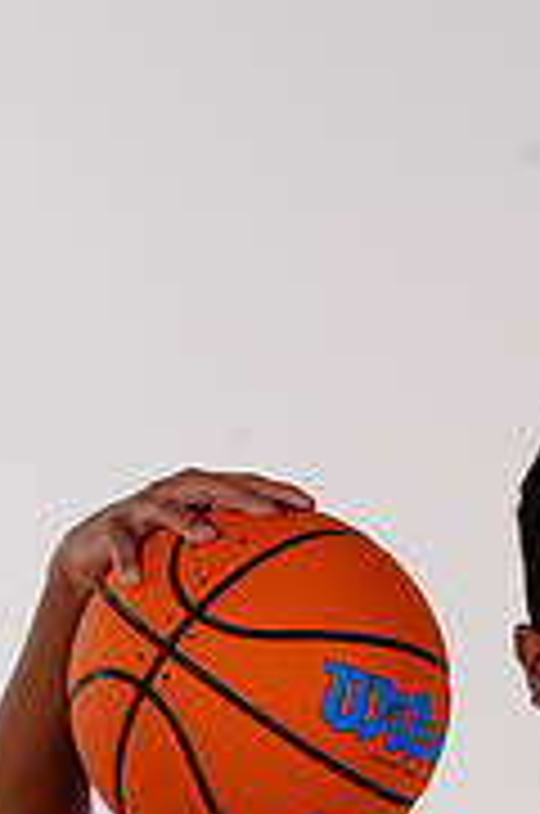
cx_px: 619
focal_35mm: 572
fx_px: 12919
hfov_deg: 2.4
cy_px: 1228
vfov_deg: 3.6
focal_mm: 178
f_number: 10
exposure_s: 1/500
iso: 200
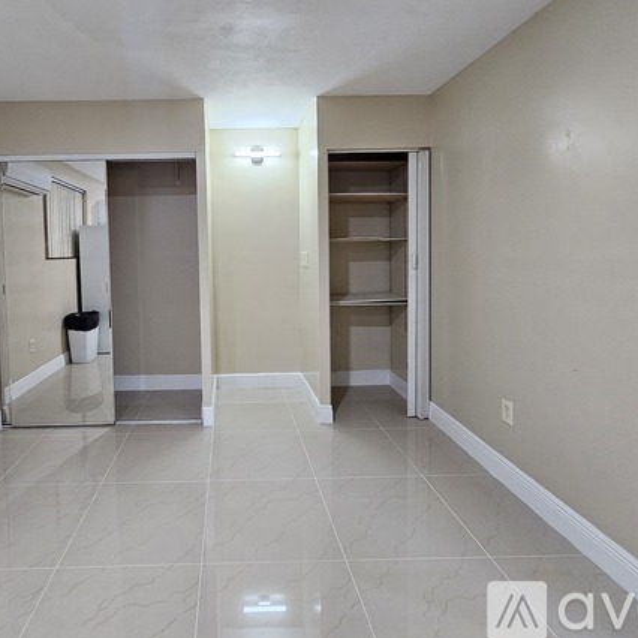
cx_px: 230
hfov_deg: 78.9
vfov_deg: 80.1
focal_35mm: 18
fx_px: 375
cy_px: 267
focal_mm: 2.2
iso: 400
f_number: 2.2
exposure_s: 1/60
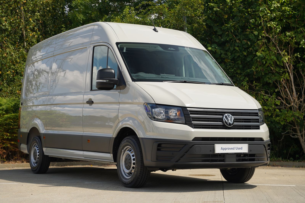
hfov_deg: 28.9
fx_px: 593
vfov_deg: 19.4
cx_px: 152
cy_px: 102
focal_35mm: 70
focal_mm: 70
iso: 100
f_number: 4.5
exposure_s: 1/320
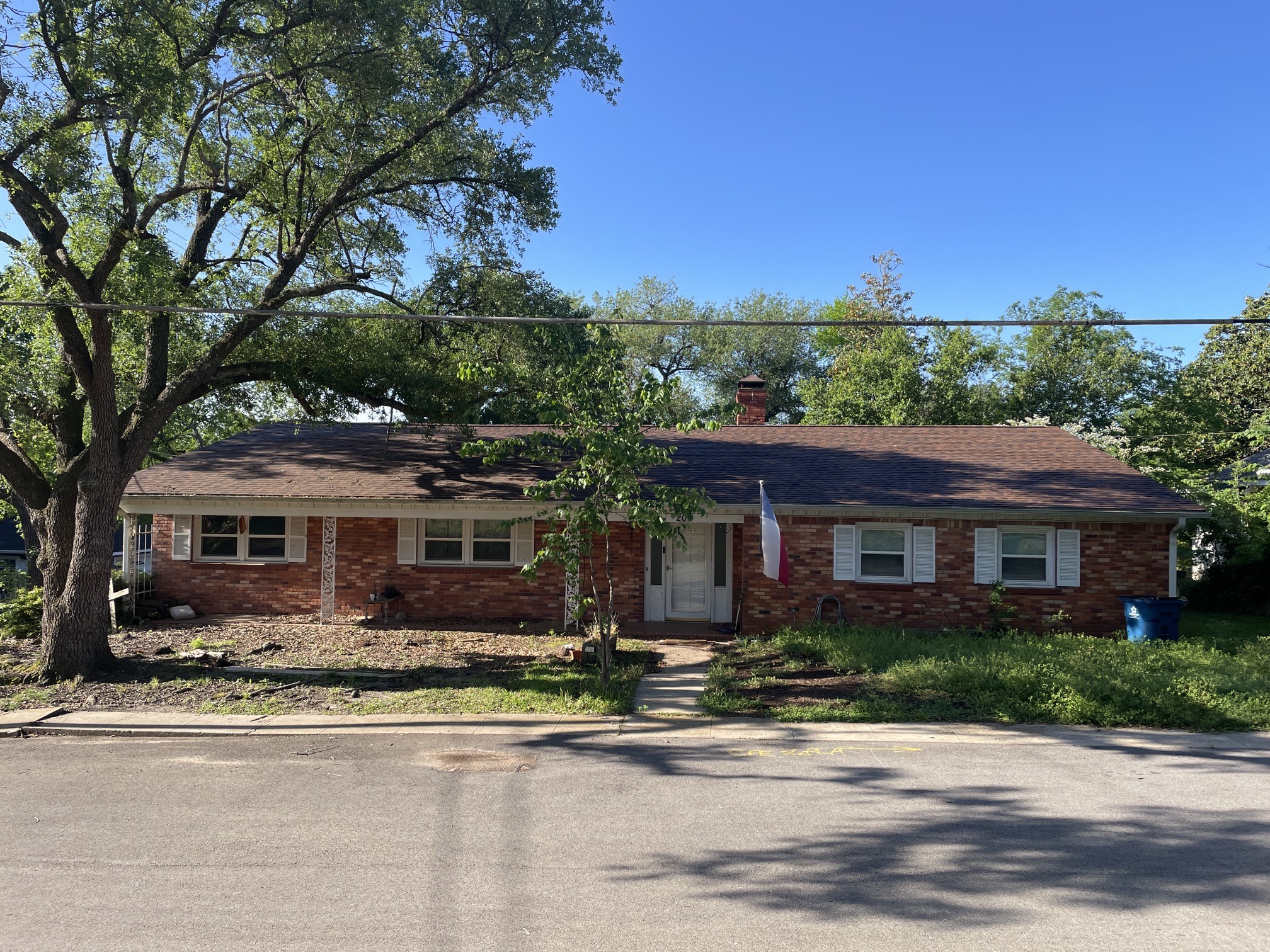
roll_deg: -0.4
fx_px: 954
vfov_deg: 53.1
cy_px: 476
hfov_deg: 67.3
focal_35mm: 26
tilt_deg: +0.5
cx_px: 635
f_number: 1.6
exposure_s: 1/1233
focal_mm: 4.2
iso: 32
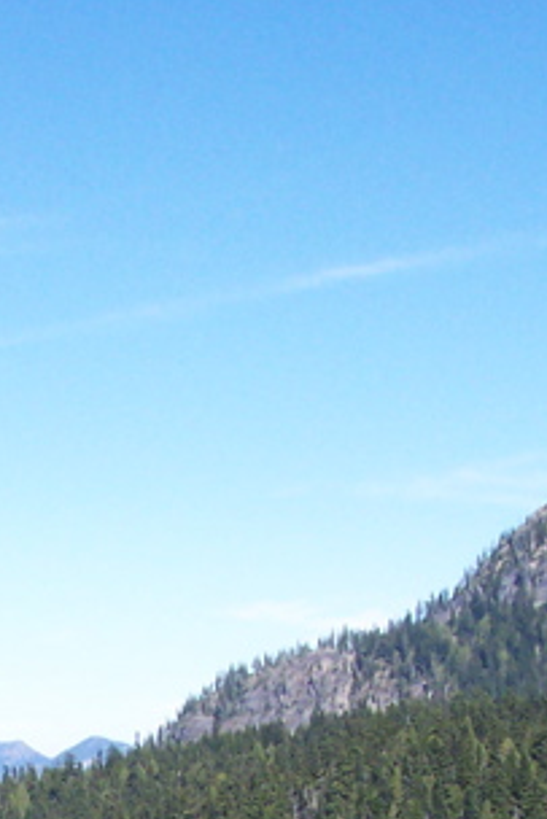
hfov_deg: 9.9
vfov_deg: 14.1
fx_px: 3028
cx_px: -369
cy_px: 1328
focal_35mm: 133
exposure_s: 1/350
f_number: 4.8
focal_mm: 8
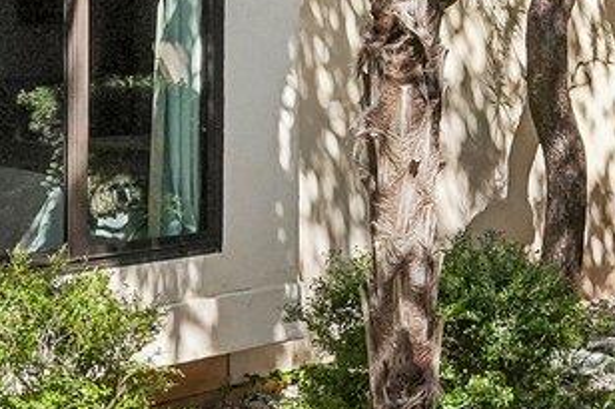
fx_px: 1588
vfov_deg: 14.5
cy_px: 25
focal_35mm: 93
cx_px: 731
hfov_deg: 20.5
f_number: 8
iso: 400
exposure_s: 1/640
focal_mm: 14
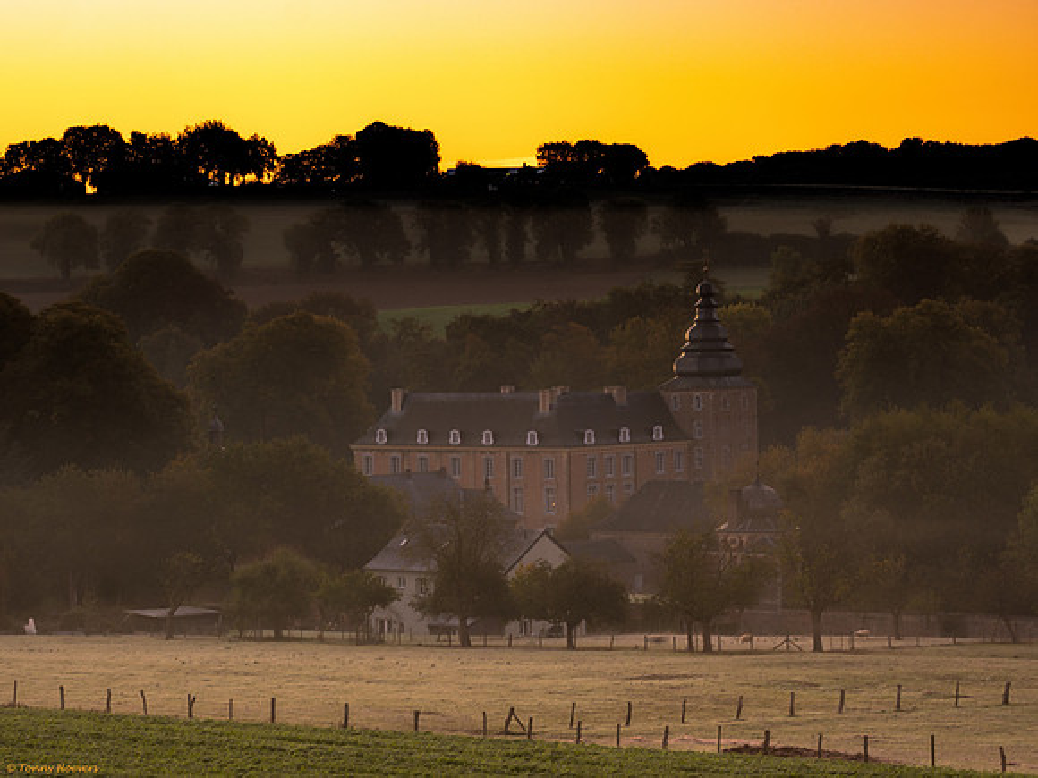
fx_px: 4198
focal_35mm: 140
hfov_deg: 14.1
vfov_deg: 10.6
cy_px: 389
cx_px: 519
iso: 64
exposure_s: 2
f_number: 11
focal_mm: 70
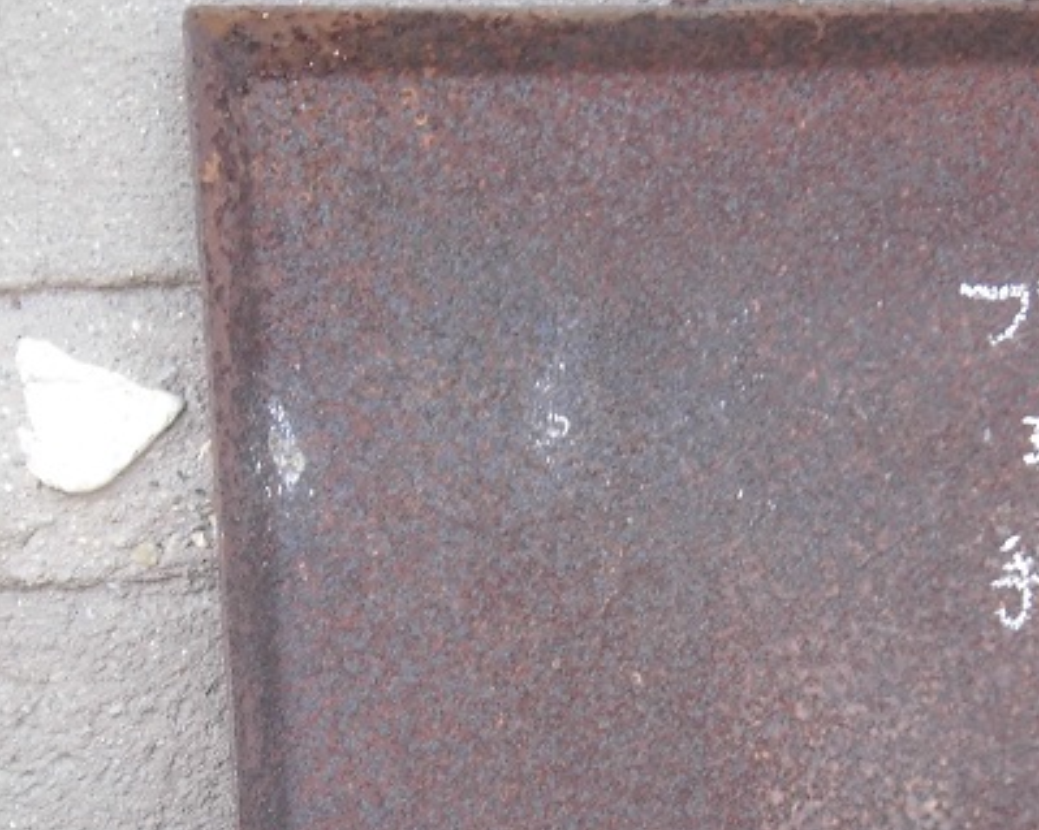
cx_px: 729
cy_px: 640
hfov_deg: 20.7
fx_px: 2828
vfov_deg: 16.6
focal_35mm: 92
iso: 100
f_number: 3.4
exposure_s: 1/100
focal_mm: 8.3
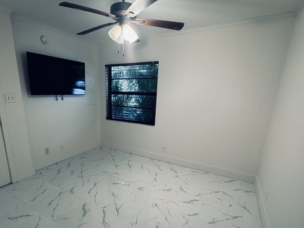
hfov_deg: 84.4
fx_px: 167
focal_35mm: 19
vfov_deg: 68.0
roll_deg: -1.4
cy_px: 136
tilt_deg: -16.0
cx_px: 136
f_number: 2.2
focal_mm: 2.22
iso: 250
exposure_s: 1/60
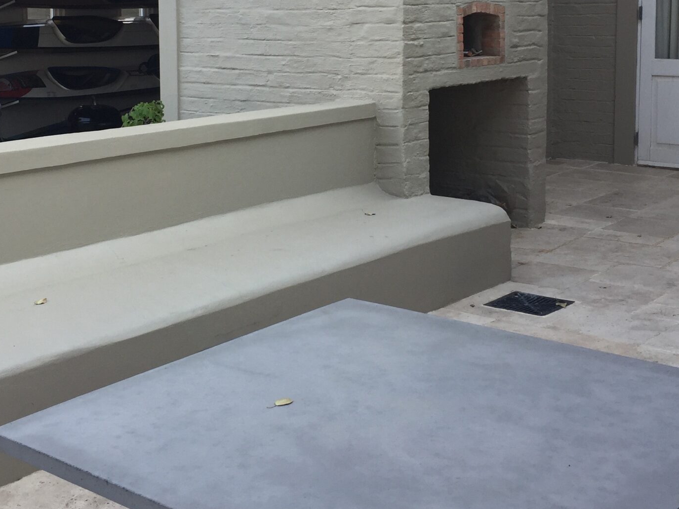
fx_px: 1059
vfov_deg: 26.5
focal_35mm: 54
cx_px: 257
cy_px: 93
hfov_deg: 35.4
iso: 32
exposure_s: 1/182
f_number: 2.2
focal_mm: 4.15
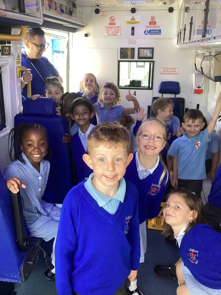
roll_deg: -0.7
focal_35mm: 31
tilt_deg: -19.2
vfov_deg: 58.4
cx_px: 110
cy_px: 148
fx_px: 264
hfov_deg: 45.4
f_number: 2.4
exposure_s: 1/100
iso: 80
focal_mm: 3.3
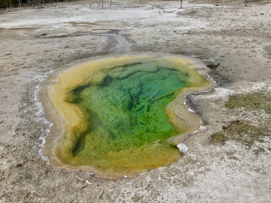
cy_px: 102
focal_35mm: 31
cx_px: 136
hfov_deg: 58.4
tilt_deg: -26.6
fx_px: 243
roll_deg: +2.6
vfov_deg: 45.4
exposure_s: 1/4082
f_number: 2.4
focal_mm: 3.3
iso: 25
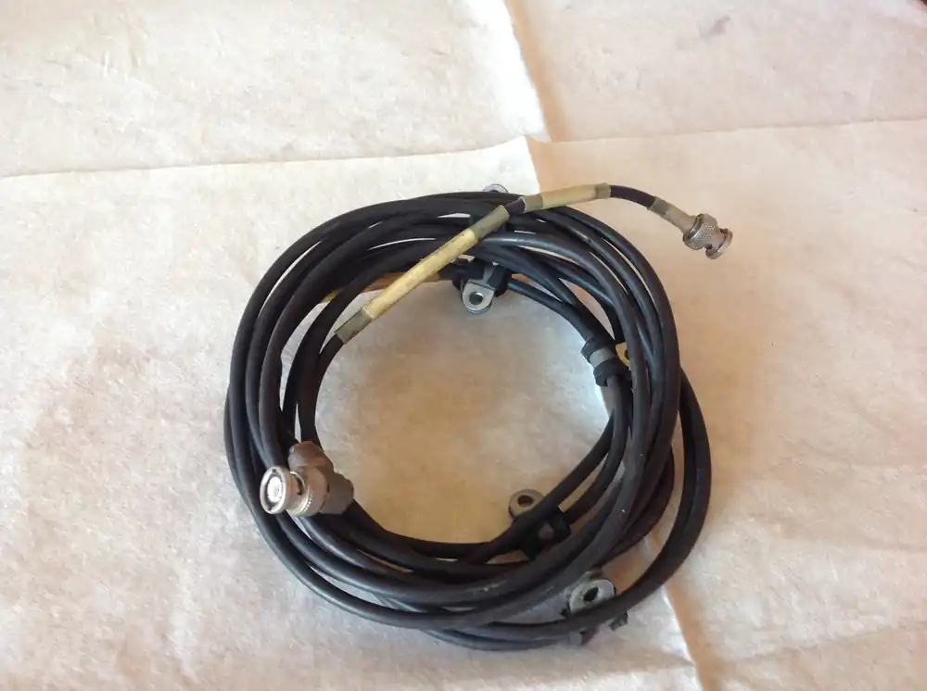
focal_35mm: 35
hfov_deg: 52.7
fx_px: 935
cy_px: 346
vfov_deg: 40.6
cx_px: 464
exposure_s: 1/15
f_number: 2.4
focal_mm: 4.28
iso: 125
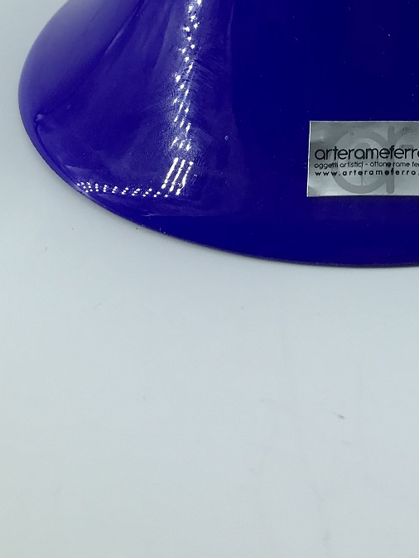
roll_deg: -0.9
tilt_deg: -22.4
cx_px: 402
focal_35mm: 67
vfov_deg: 26.6
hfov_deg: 21.3
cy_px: -63
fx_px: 1081
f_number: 1.8
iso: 20
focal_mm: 3.99
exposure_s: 1/517
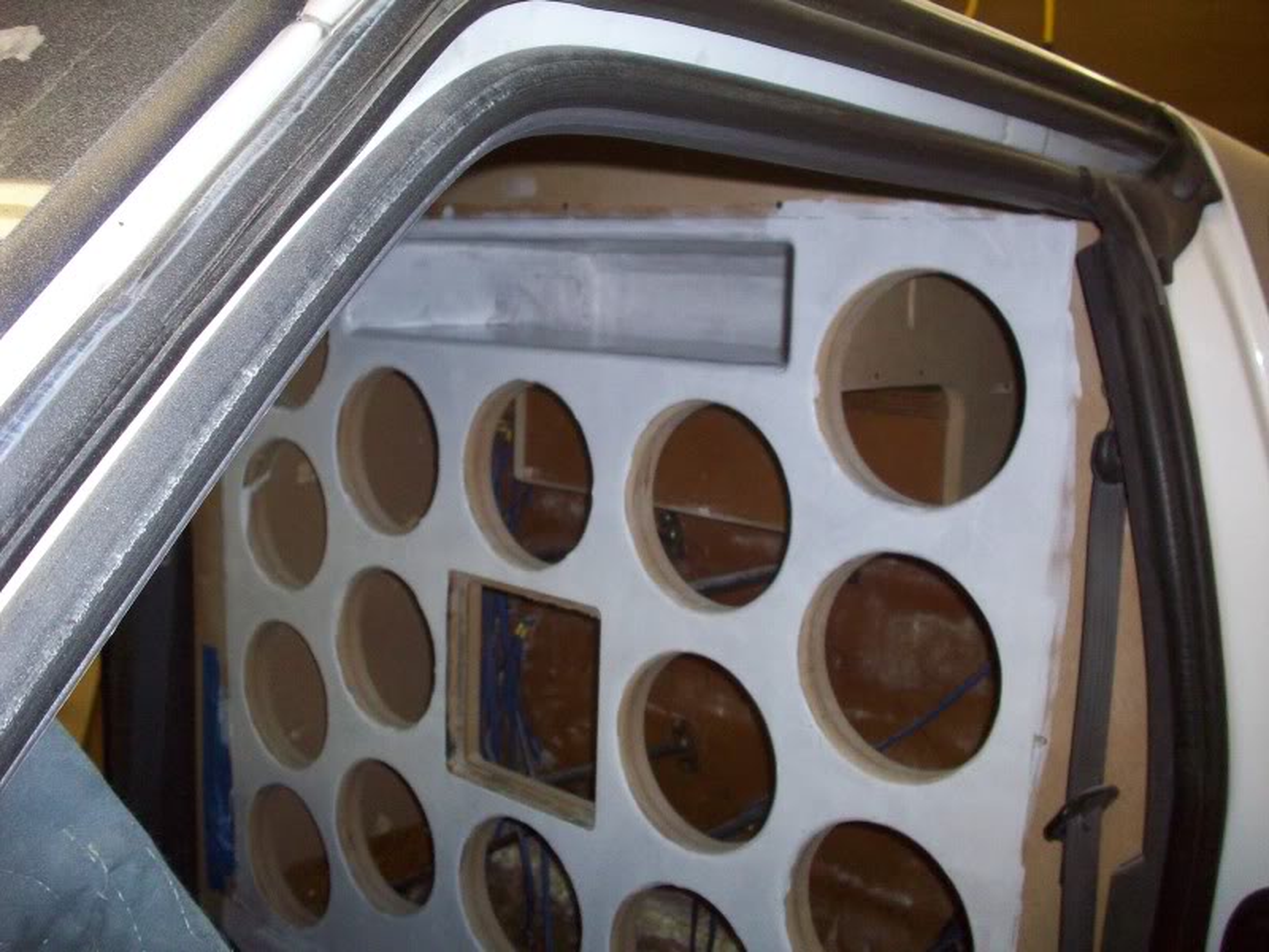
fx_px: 1356
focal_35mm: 37
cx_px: 634
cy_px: 476
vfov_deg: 38.7
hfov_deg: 50.1
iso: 200
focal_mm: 6.2
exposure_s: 1/64
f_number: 2.8
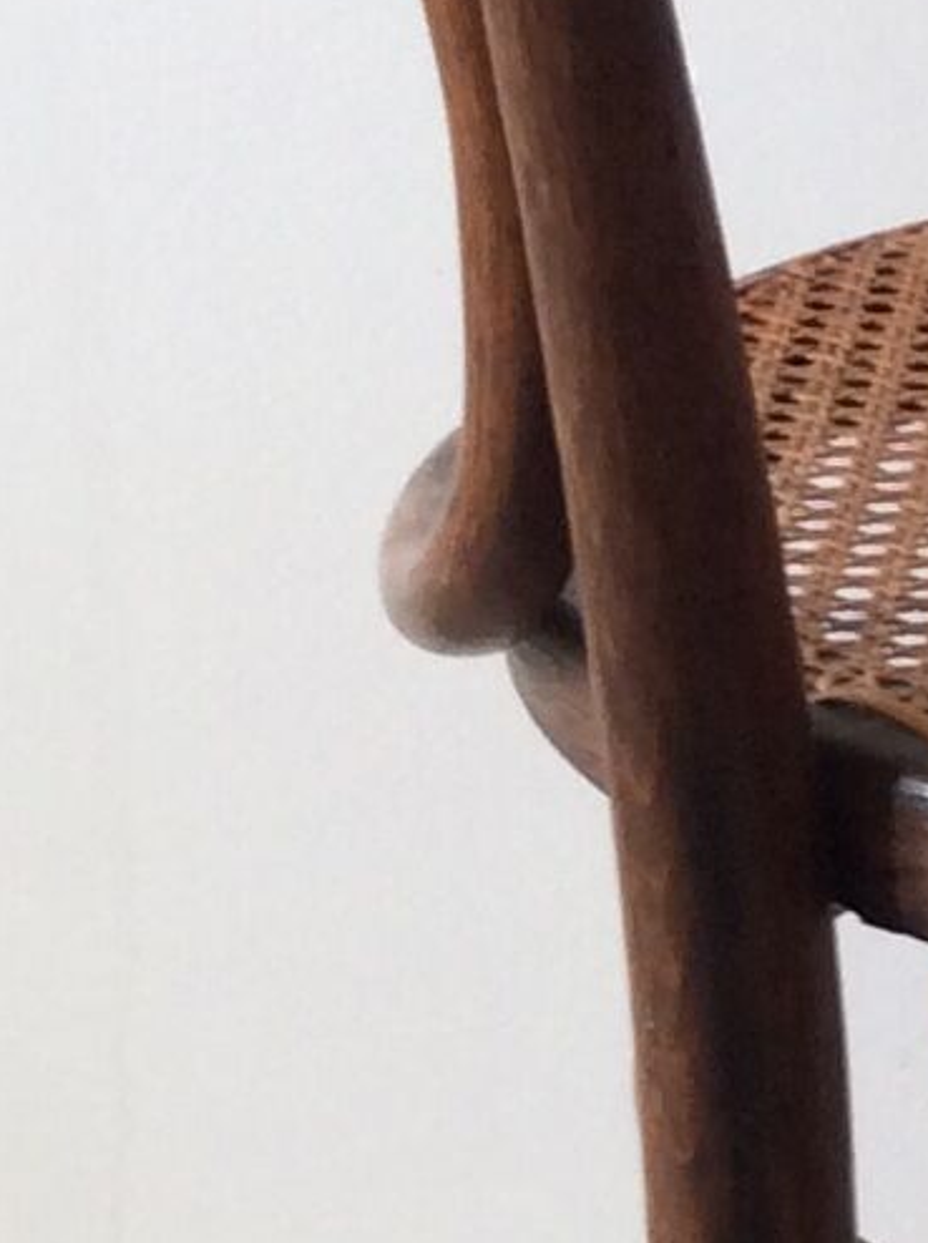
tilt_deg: -19.1
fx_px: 6021
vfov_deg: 11.8
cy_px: 730
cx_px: 1700
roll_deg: -0.1
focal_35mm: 168
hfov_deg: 8.5
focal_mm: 3.3
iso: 40
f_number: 2.4
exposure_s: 1/25
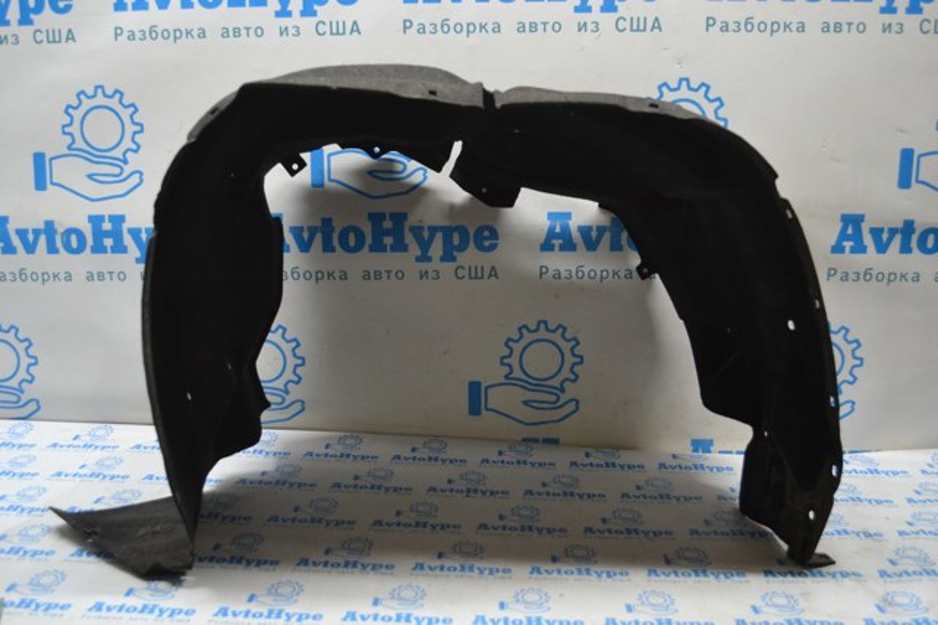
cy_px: 312
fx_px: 859
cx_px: 469
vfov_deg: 39.9
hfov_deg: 57.2
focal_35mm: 33
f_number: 4
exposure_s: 1/60
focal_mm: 22
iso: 400
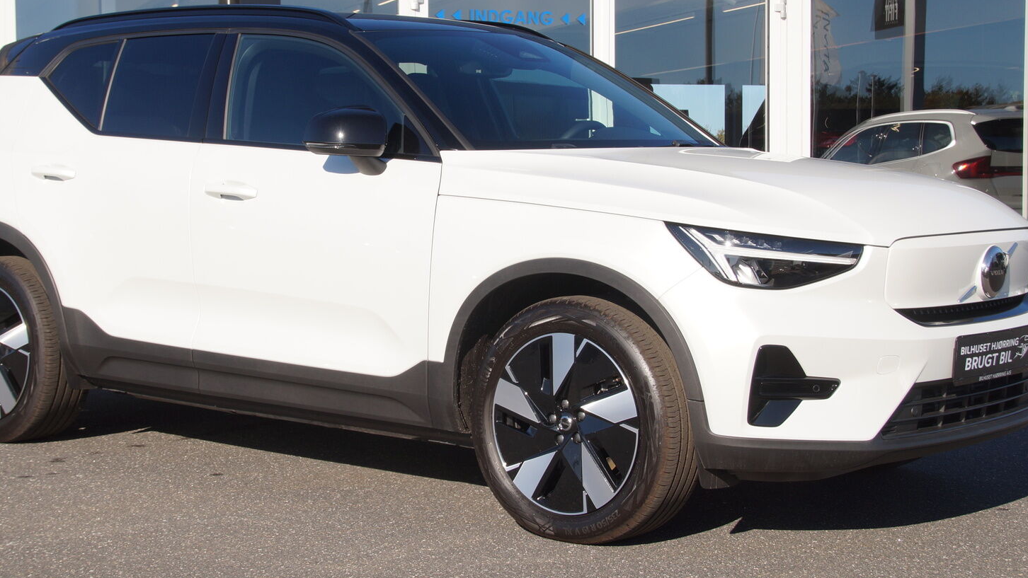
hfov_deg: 29.1
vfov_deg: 16.6
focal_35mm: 73
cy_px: 252
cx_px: 452
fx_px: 1982
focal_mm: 35
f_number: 8
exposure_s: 1/250
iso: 100
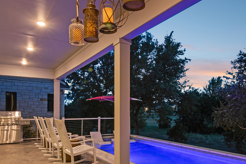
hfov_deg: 61.8
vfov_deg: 42.9
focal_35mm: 30
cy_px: 111
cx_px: 134
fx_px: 205
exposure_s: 1.6
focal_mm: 13
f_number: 8
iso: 100
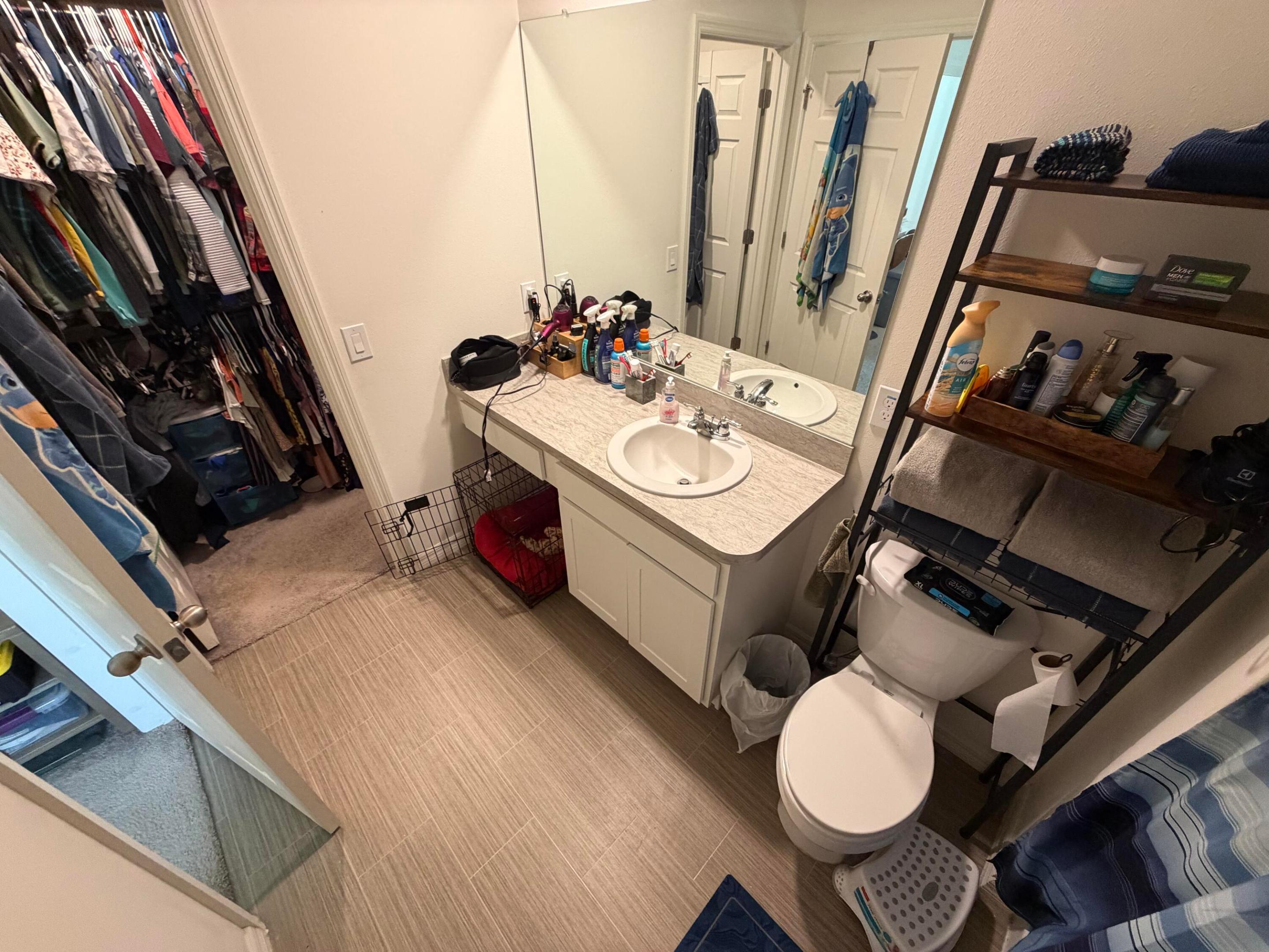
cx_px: 634
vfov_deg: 85.7
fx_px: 513
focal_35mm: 14
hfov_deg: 102.1
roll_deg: +1.0
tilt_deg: -35.2
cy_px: 476
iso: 320
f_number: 2.2
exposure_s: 1/60
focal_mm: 2.22
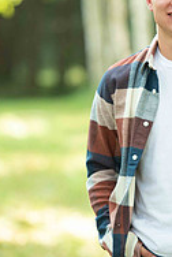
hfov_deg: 3.5
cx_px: 165
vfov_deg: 5.2
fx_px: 2813
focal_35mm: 394
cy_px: 98
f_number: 3.2
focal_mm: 165
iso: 400
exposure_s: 1/200
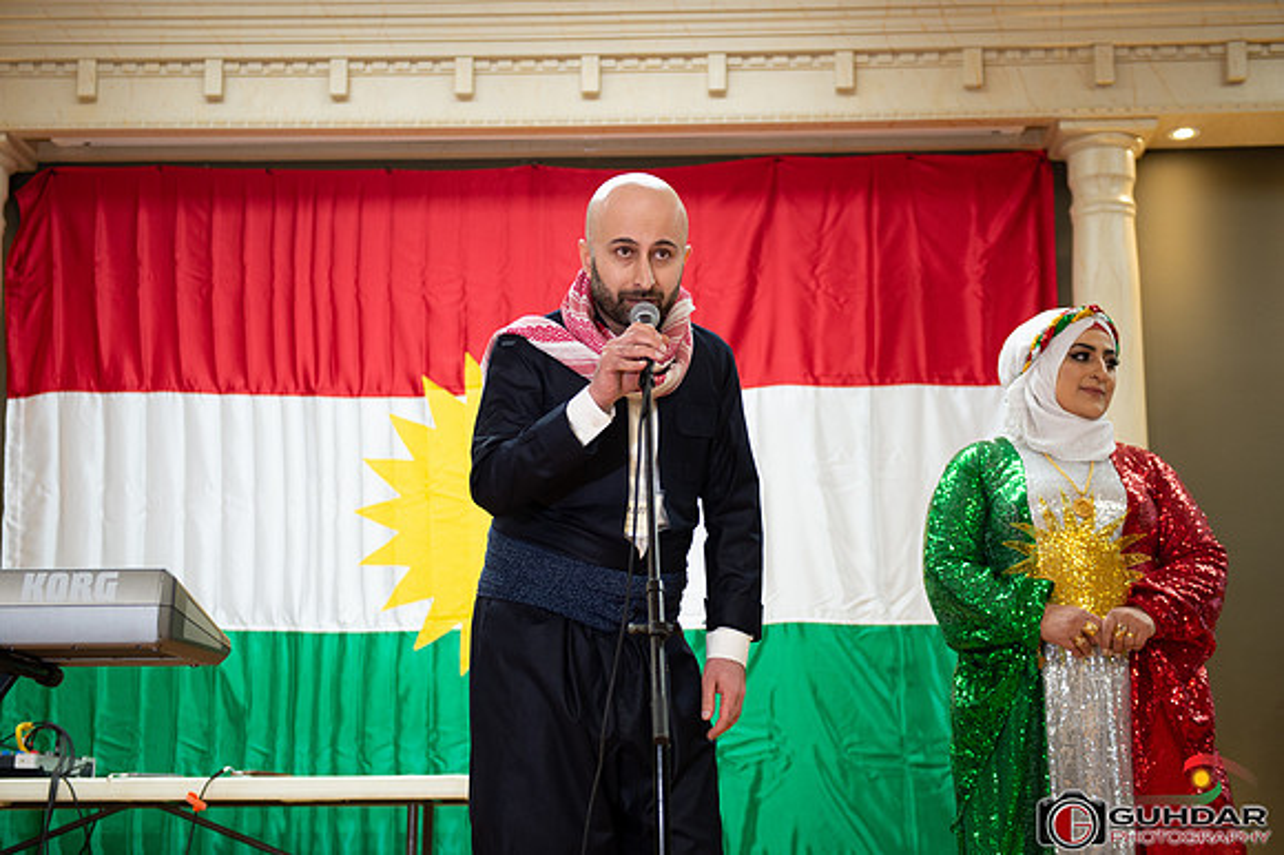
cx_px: 642
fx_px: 2137
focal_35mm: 60
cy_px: 428
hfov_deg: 33.4
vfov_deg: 22.6
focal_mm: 55
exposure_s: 1/200
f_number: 2.8
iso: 640
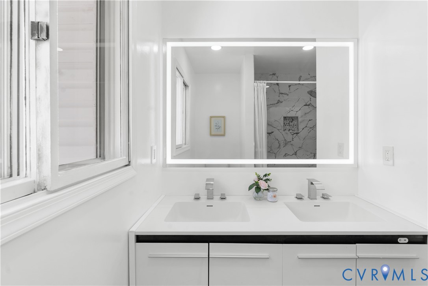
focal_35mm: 16
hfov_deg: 95.0
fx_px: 196
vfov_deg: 72.1
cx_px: 214
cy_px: 143
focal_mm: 16.5
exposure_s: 1/25
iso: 200
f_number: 8
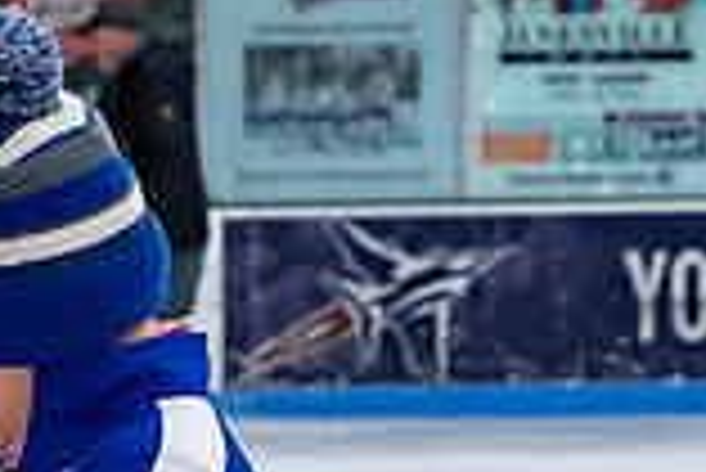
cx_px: -279
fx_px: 7302
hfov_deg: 5.5
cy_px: 668
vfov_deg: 3.7
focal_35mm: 372
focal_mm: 52
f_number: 4.5
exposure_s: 1/250
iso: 400
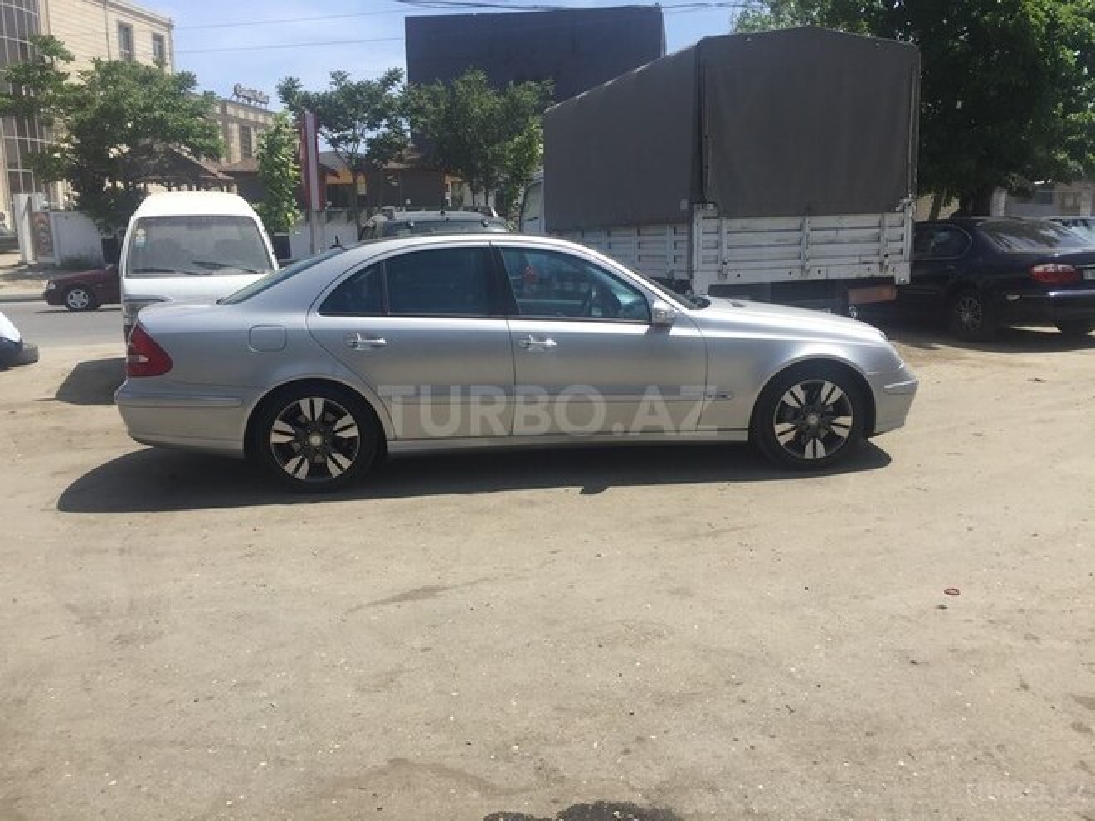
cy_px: 410
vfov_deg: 48.2
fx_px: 917
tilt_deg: -10.3
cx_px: 548
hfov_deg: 61.7
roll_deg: -0.4
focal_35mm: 29
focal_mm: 4.15
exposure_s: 1/1647
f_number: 2.2
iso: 32
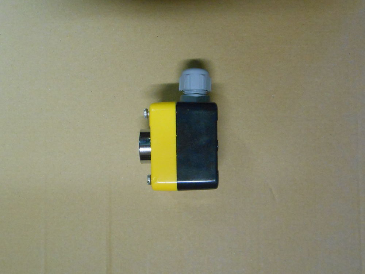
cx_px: 182
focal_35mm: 38
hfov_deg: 49.0
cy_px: 137
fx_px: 401
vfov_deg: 37.7
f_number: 4.2
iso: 800
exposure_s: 1/20
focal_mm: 6.8
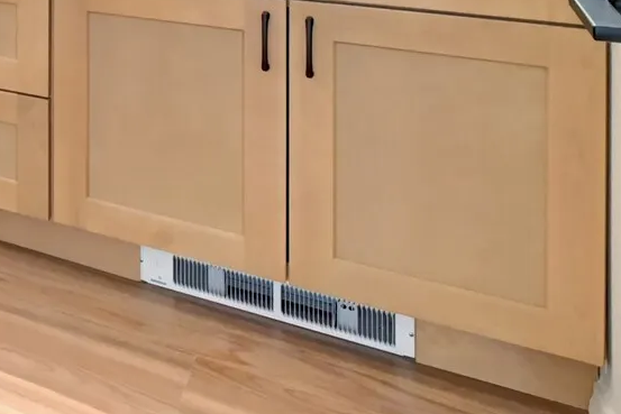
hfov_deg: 31.5
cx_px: -209
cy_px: -168
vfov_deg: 24.3
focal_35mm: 46
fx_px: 794
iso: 3200
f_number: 11
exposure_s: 1/4
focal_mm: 10
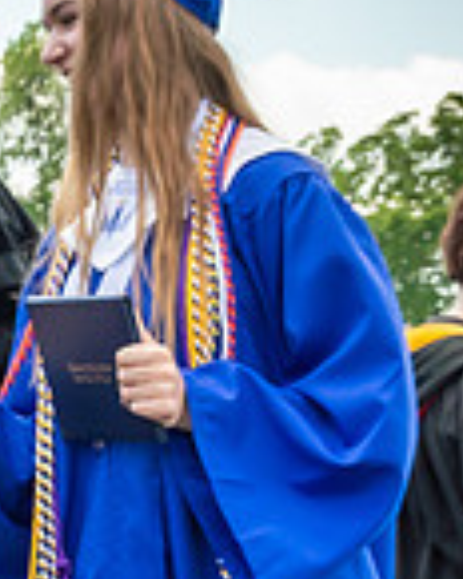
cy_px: 539
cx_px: -316
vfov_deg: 9.1
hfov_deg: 7.2
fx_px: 3614
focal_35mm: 211
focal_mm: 27
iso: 200
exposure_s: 1/320
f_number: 7.1
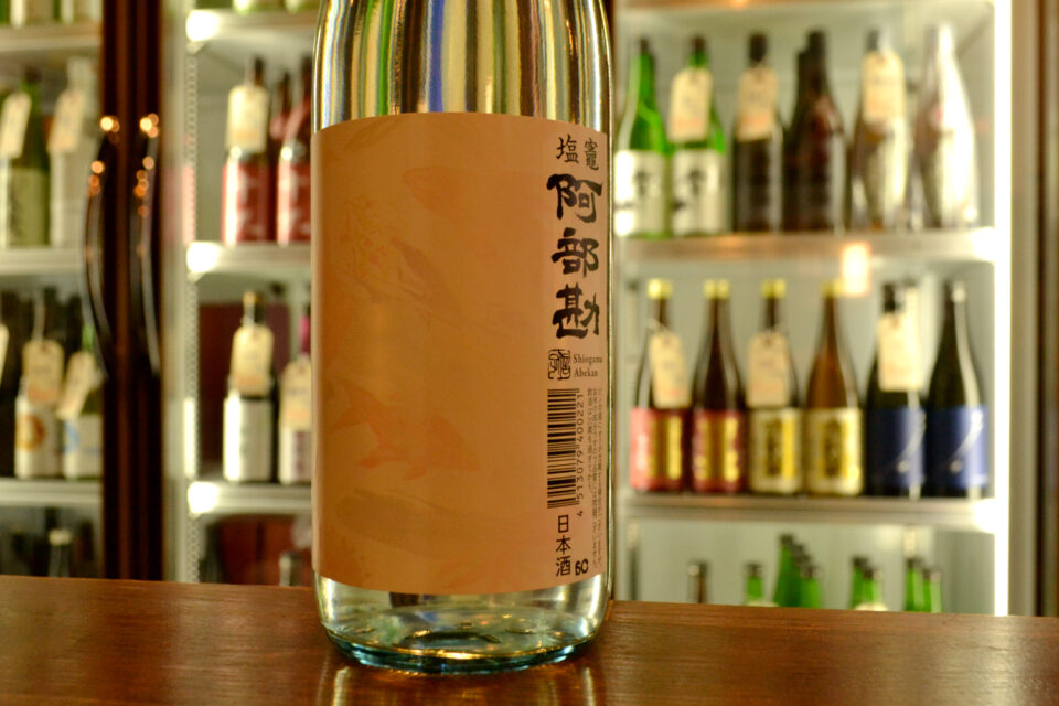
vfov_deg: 40.0
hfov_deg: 57.2
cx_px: 530
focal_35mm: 33
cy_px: 353
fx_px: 971
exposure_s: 1/200
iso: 1600
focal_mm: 22
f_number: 5.6
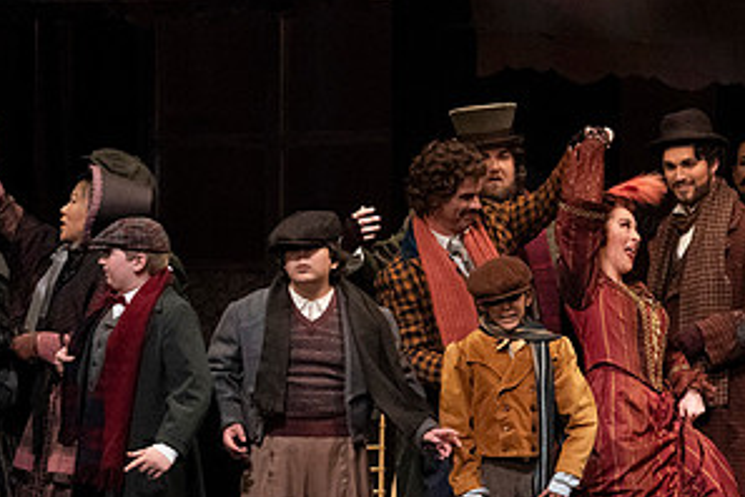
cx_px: 574
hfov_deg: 5.9
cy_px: 275
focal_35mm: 349
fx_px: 7222
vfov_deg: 3.9
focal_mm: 179
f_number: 13
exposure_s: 1/400
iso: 16000
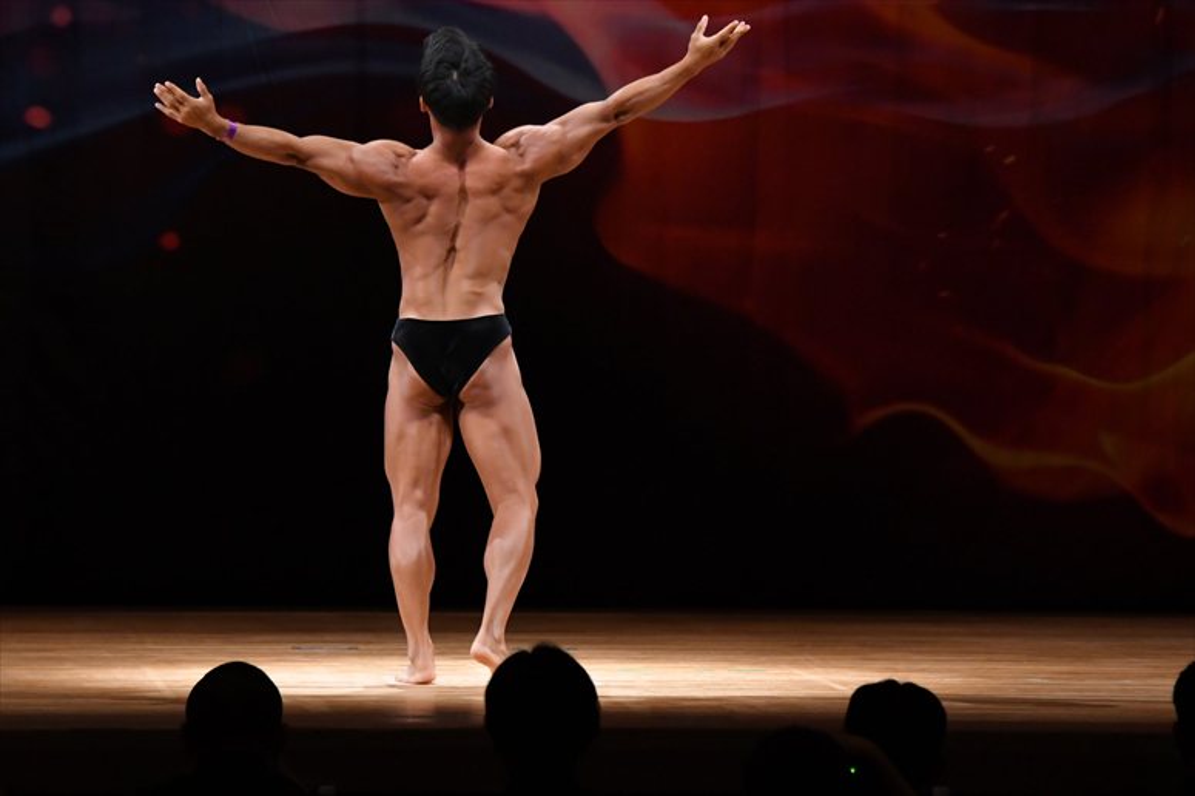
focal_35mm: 240
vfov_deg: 5.7
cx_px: 598
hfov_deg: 8.6
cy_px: 398
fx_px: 7963
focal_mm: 160
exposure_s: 1/400
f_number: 5.6
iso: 4000
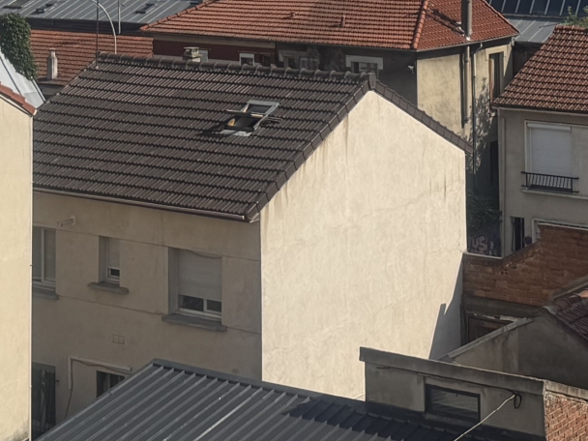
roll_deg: +0.8
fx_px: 1716
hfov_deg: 19.4
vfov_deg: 14.0
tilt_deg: +2.2
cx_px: 314
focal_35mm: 101
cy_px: -166
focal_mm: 6.76
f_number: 1.78
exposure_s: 1/7092
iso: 80
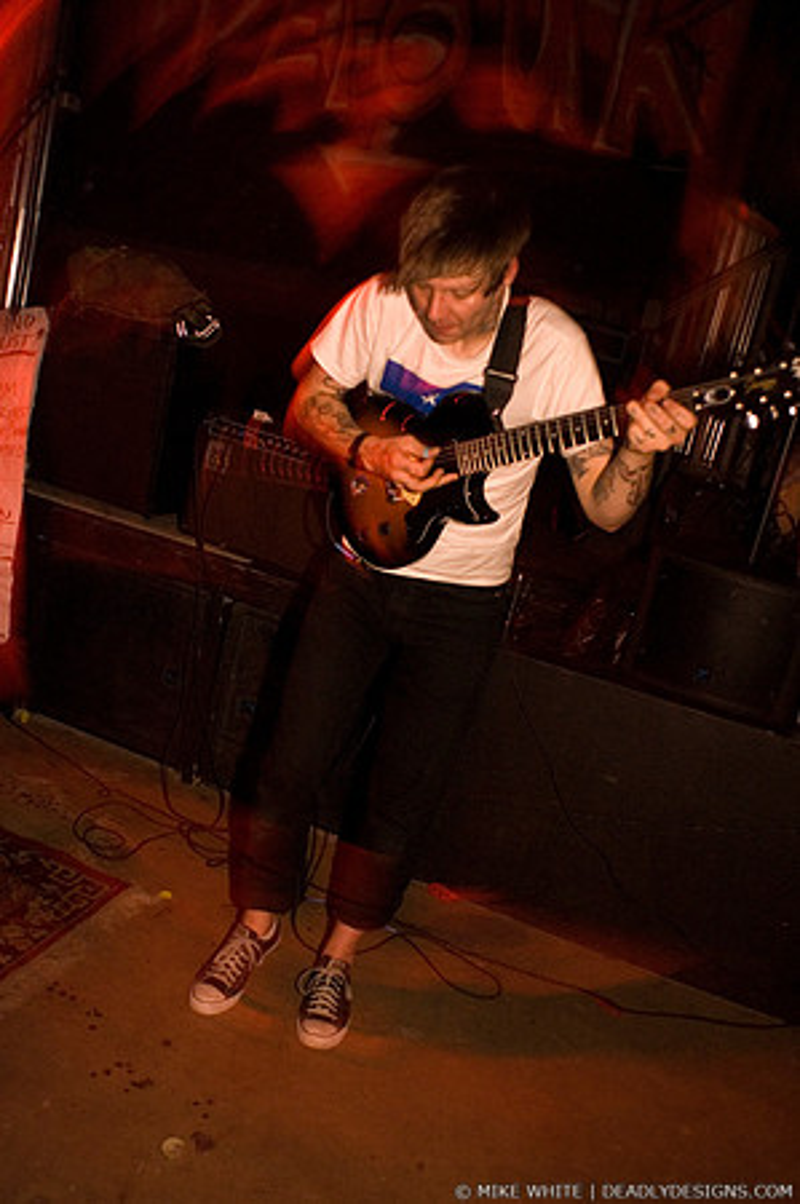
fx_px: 1002
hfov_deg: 43.5
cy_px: 602
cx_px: 400
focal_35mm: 30
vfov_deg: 62.0
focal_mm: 20
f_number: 2.8
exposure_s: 1/20
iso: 1600
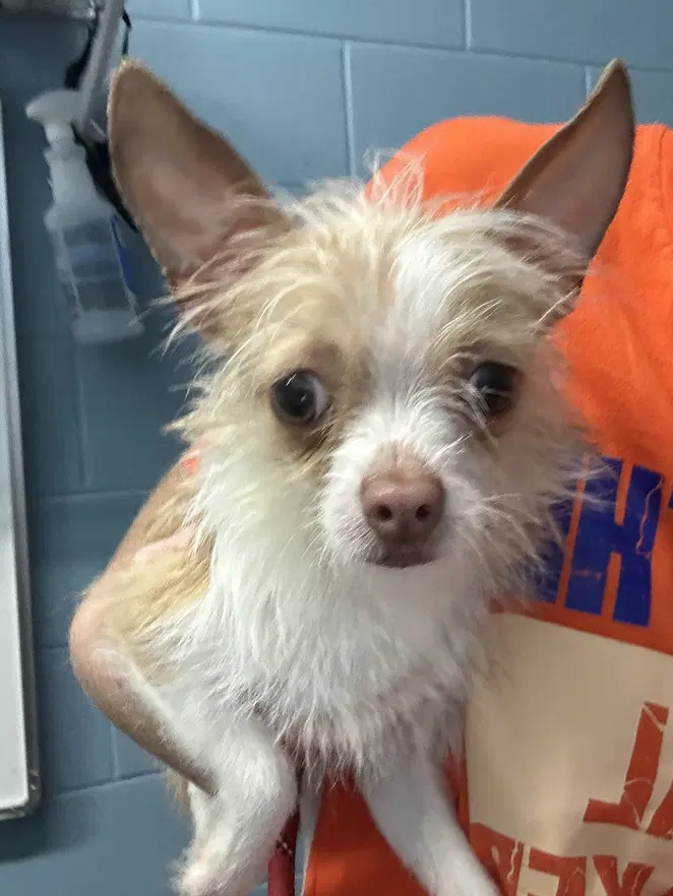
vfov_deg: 53.9
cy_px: 489
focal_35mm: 34
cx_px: 373
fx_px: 881
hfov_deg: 41.8
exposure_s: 1/60
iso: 250
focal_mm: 2.69
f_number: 1.9
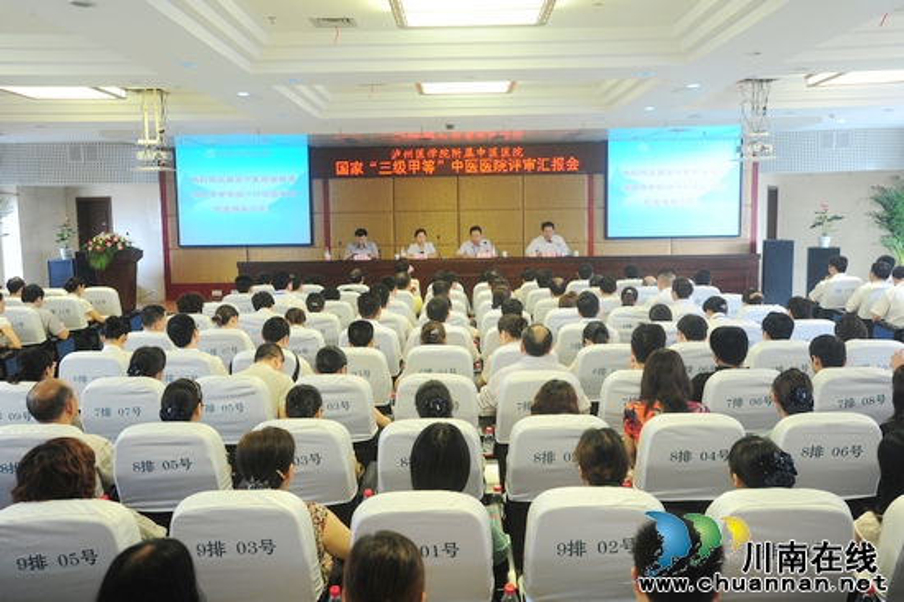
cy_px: 301
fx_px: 803
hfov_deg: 58.7
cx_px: 452
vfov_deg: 41.1
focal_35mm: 32
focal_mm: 32
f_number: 4
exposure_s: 1/60
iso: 1000
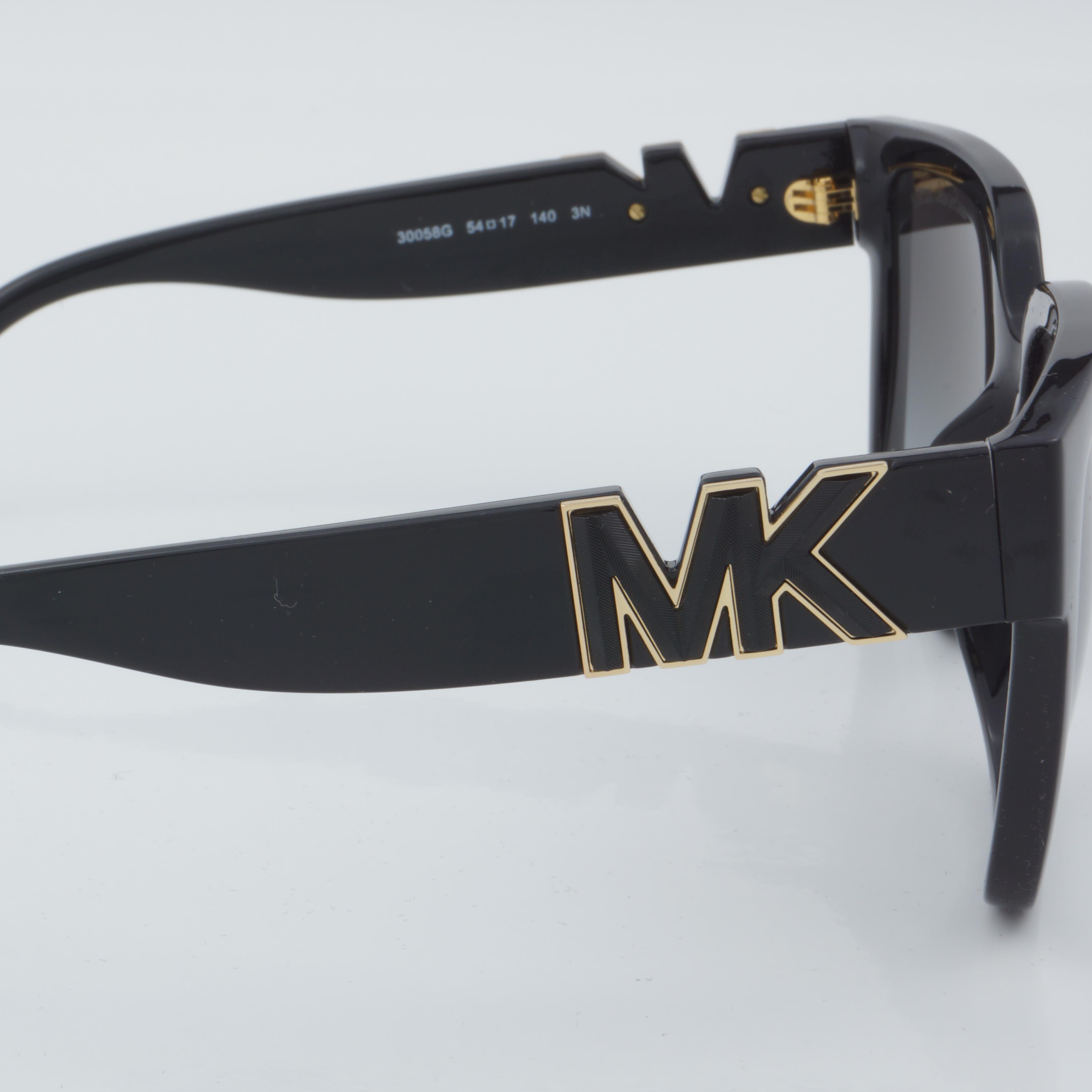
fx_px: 3426
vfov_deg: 18.1
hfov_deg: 18.0
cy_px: 545
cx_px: 338
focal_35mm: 96
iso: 100
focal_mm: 50
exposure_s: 1/4
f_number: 32
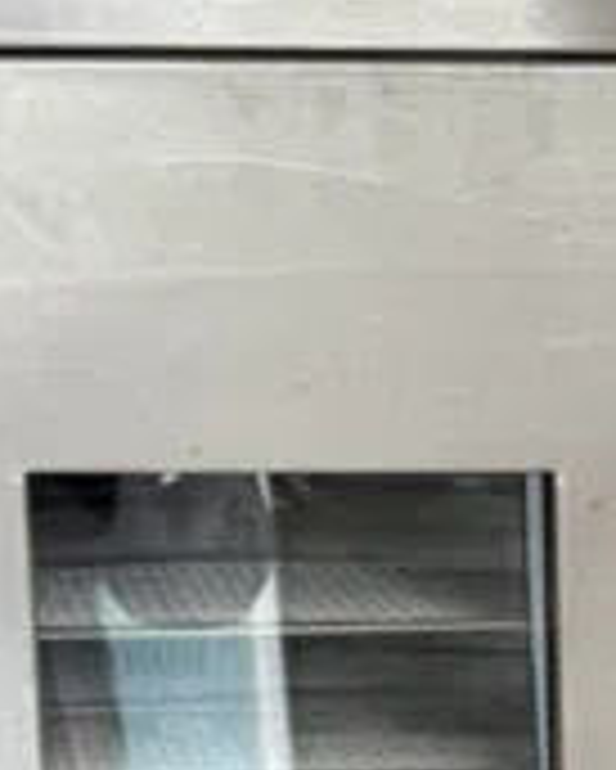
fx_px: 4258
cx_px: 778
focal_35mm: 187
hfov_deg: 8.2
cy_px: 1659
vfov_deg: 9.5
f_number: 1.78
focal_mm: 6.76
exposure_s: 1/66
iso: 200
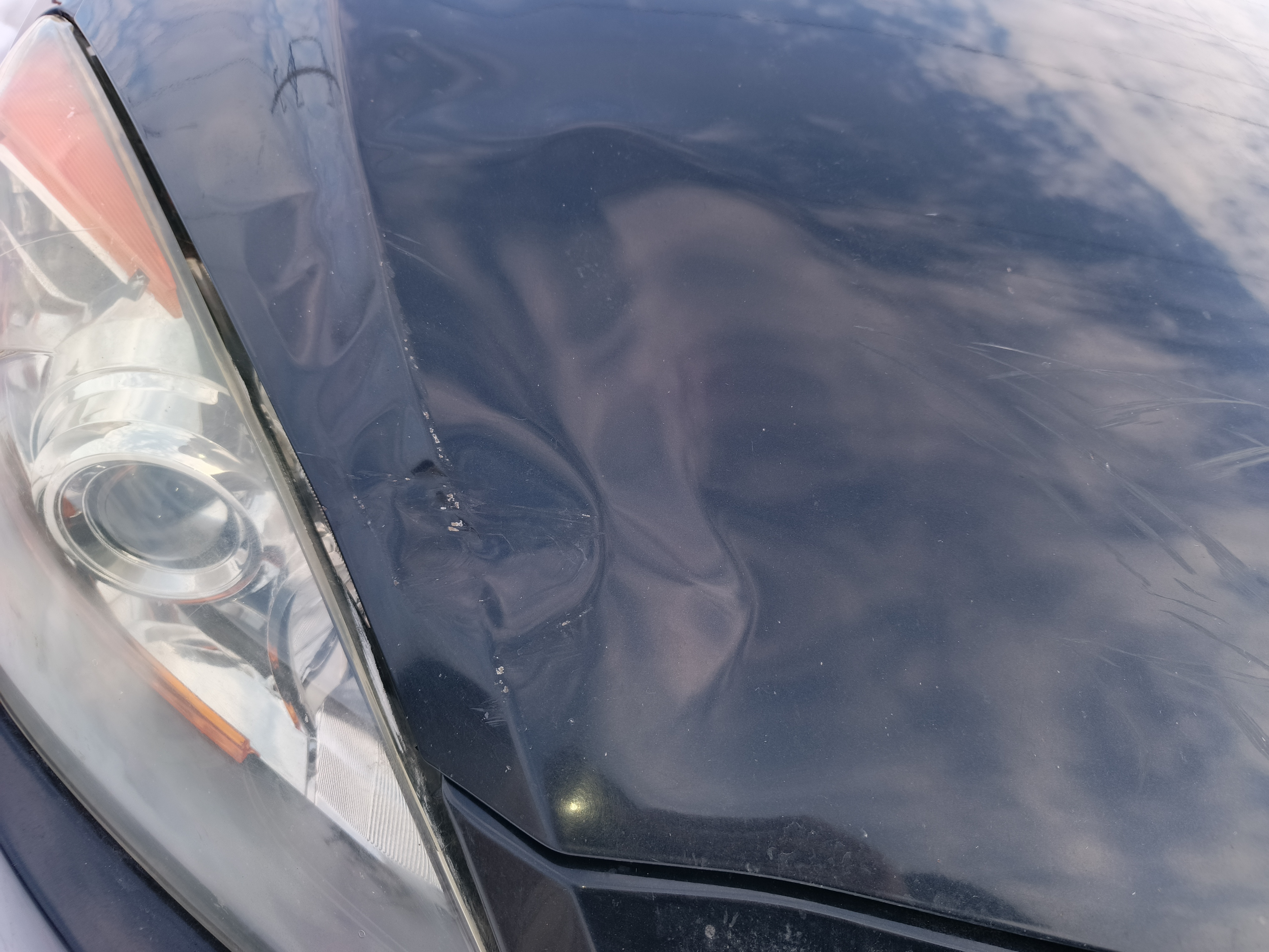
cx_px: 634
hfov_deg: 73.9
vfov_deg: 58.9
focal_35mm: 23
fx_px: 843
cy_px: 476
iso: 50
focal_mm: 5.56
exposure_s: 1/104
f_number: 1.8
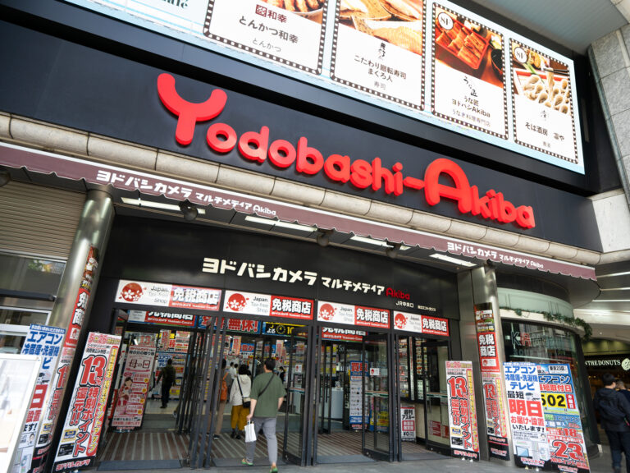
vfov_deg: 66.0
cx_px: 315
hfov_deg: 81.7
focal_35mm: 20
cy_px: 236
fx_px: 364
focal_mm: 10
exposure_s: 1/40
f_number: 3.5
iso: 200
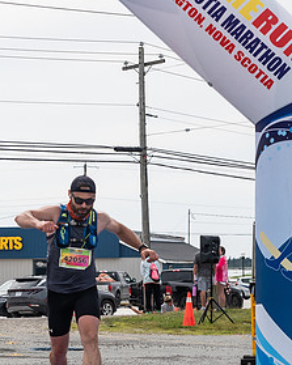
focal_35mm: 147
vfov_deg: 13.1
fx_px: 1589
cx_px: 13
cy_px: 245
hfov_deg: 10.4
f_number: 4
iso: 800
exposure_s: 1/4000
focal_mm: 56
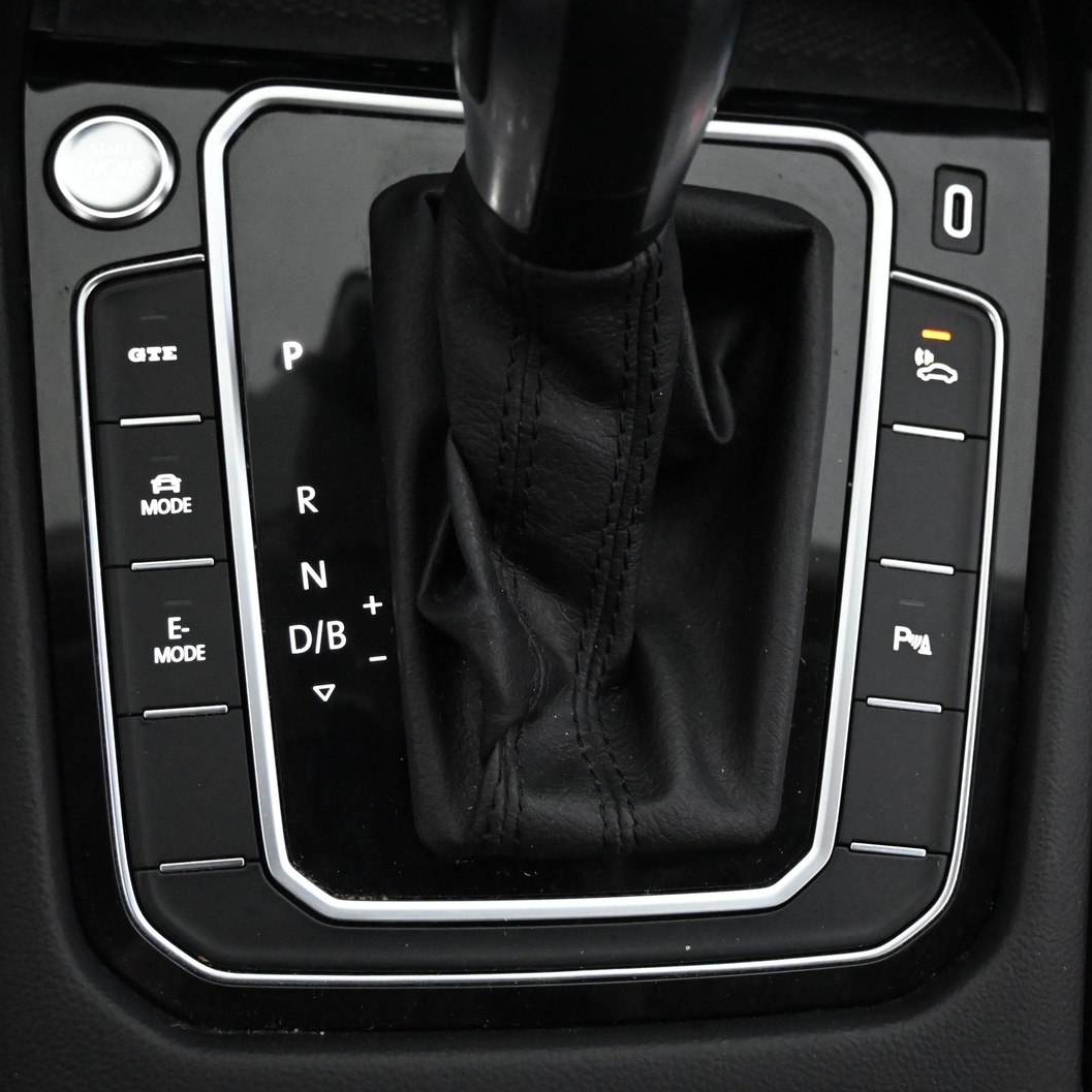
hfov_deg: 38.4
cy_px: 543
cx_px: 563
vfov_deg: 38.4
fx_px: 1570
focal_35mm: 44
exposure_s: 1/40
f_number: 4
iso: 7200
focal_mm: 22.5
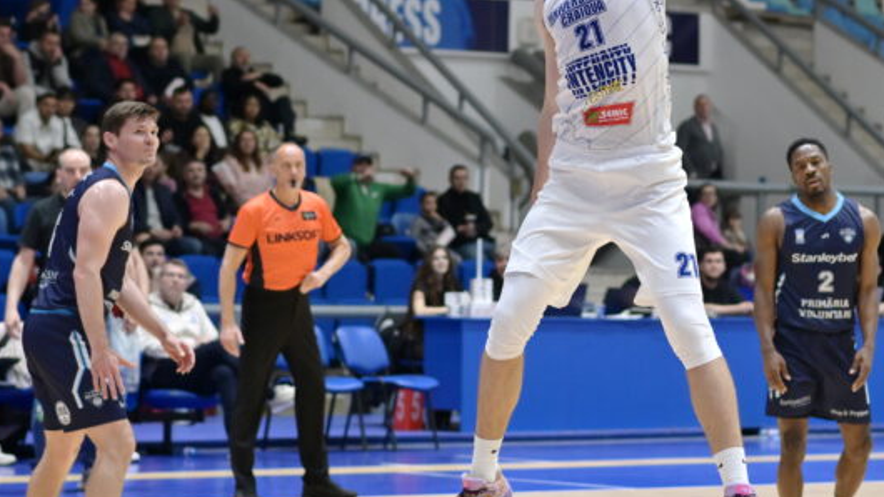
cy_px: 74
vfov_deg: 7.0
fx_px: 4031
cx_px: 570
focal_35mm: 172
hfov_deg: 12.5
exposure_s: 1/1250
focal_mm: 85
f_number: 2.8
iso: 1600
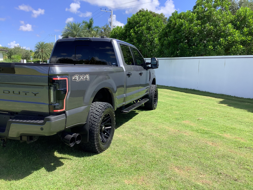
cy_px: 95
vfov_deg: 45.4
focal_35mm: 31
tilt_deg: -8.5
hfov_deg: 58.4
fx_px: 227
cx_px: 126
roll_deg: -1.3
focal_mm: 3.3
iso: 25
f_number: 2.4
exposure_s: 1/612
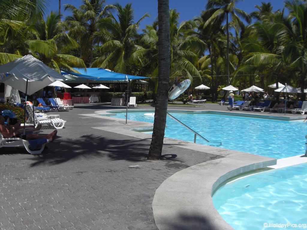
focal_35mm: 38
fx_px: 337
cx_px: 154
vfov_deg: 37.7
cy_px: 115
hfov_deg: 49.0
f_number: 8
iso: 64
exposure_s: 1/320
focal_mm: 6.2
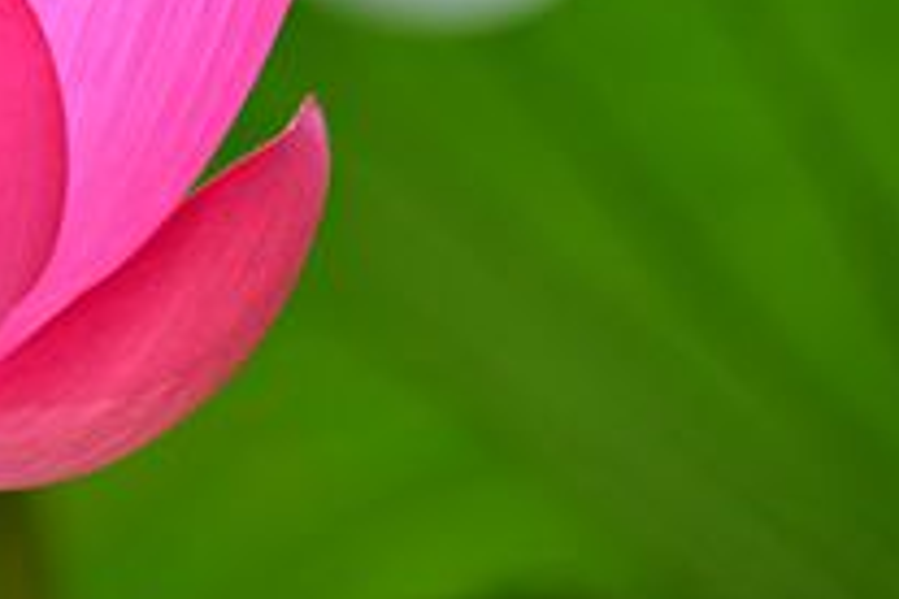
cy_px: -11
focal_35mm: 778
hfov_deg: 2.6
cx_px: 22
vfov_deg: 1.8
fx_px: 19427
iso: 400
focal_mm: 210
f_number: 6.3
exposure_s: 1/200
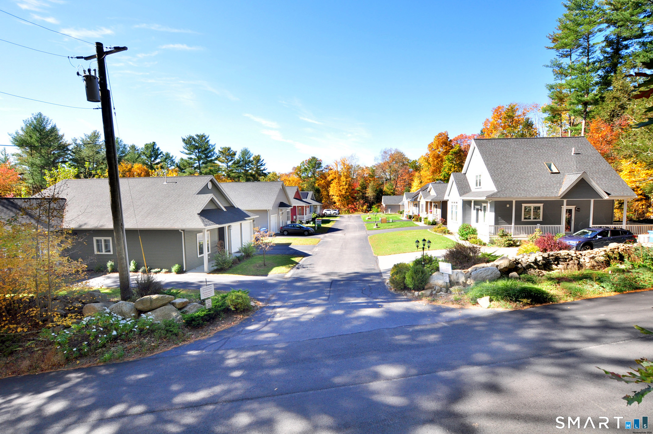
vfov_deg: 77.2
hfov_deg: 100.5
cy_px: 217
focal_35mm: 15
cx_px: 326
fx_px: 272
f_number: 8
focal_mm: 10
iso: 250
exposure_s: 1/125
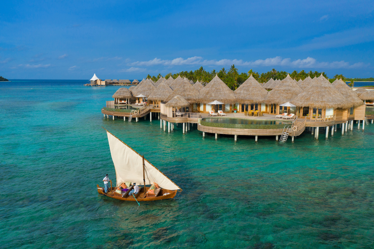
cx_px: 187
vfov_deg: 46.4
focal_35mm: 28
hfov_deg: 65.5
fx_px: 291
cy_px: 124
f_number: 4
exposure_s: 1/400
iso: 100
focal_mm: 10.26
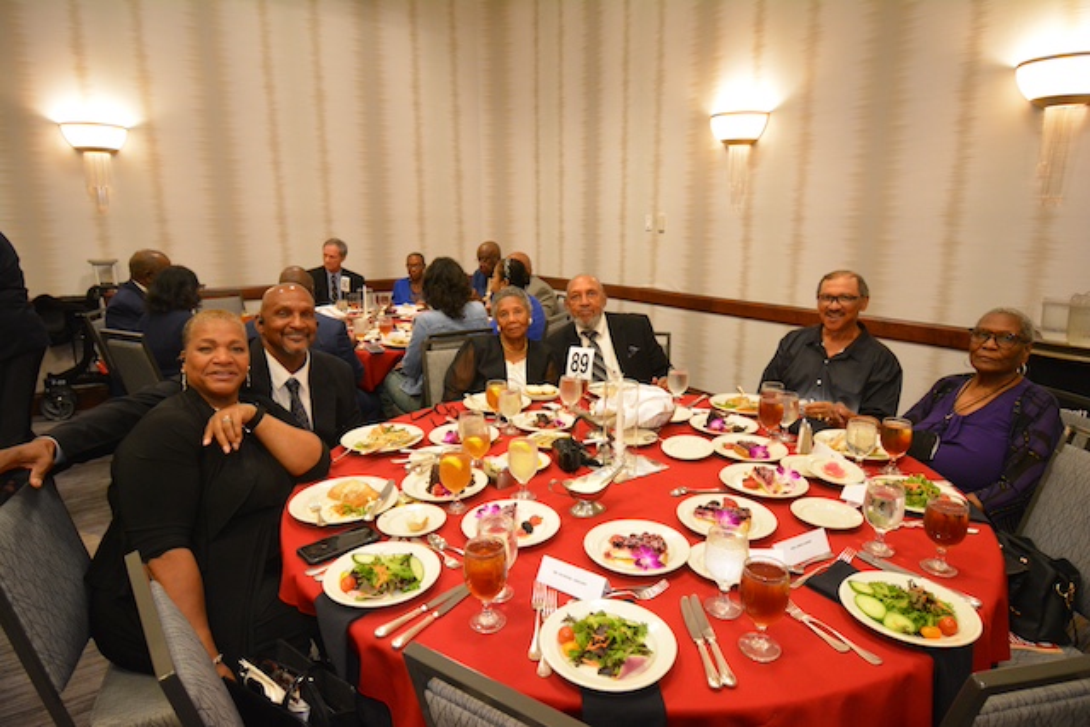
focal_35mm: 20
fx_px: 591
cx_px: 545
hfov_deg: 85.4
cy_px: 364
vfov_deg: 63.2
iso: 2000
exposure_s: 1/60
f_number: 5
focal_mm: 13
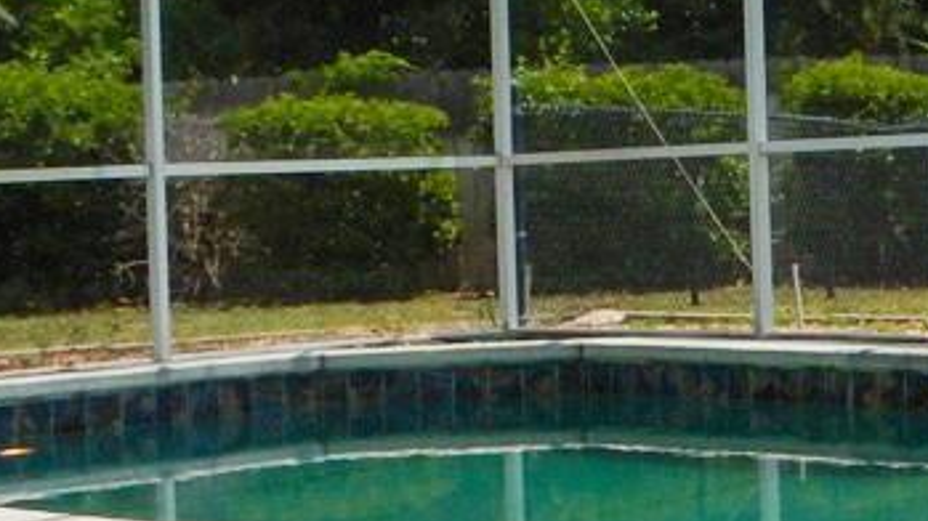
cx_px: 1133
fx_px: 2657
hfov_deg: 18.7
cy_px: 128
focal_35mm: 108
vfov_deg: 11.2
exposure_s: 1/1000
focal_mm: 4.3
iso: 125
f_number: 4.1
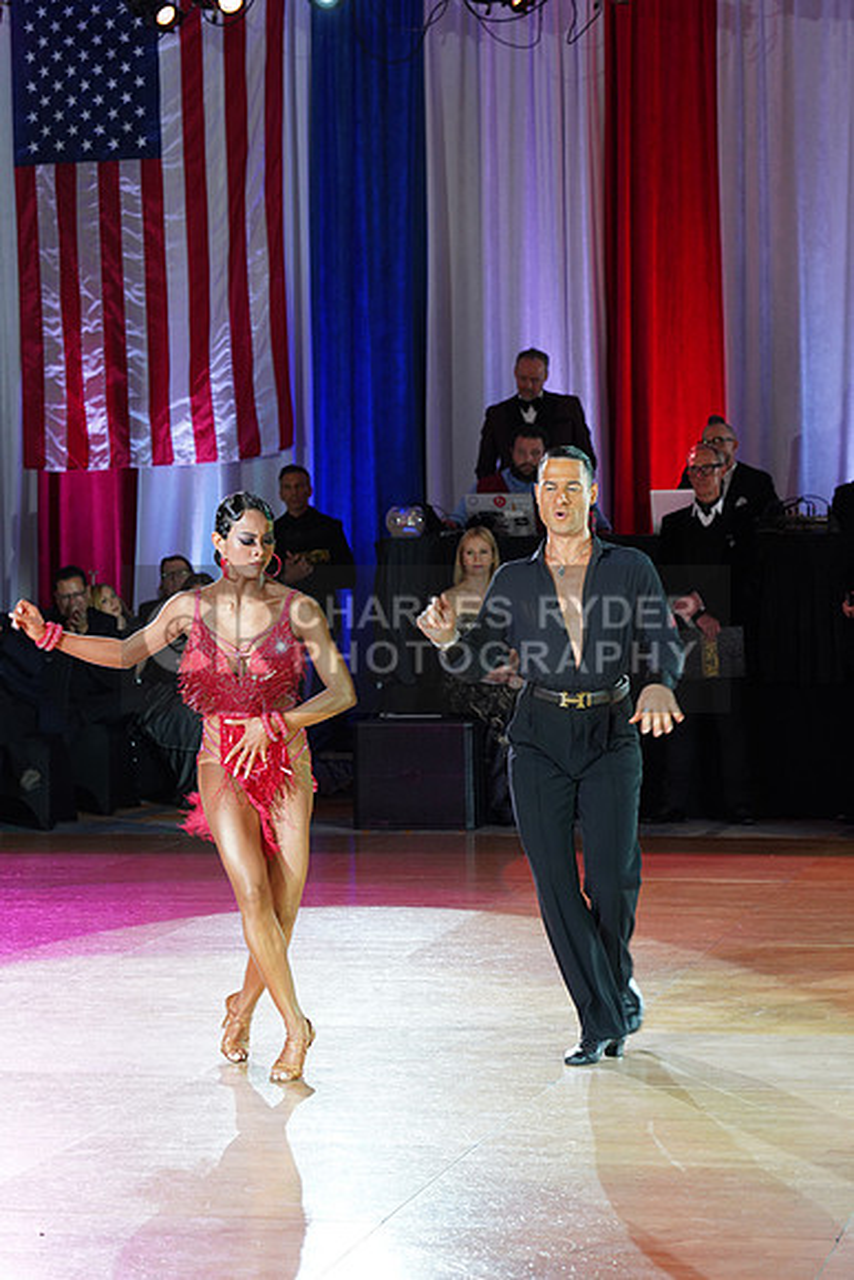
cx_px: 427
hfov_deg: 13.2
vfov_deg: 19.6
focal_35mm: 104
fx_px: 3698
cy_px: 640
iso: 1600
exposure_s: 1/160
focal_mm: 104
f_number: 5.6
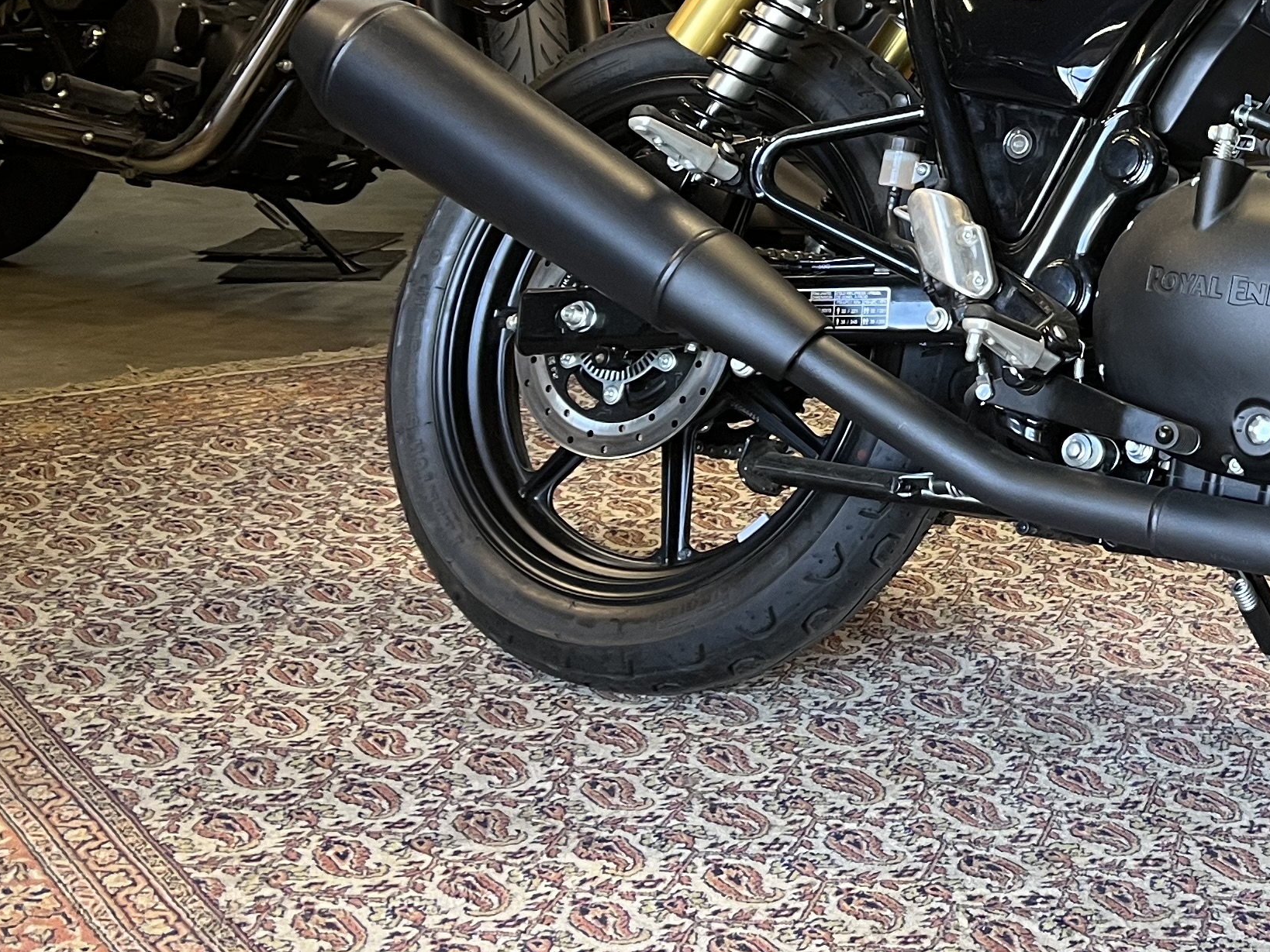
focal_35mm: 64
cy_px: -10
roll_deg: -1.0
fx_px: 2348
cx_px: 1336
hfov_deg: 28.0
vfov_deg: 22.1
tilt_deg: -3.2
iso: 100
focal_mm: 5.1
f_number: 1.6
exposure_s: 1/50
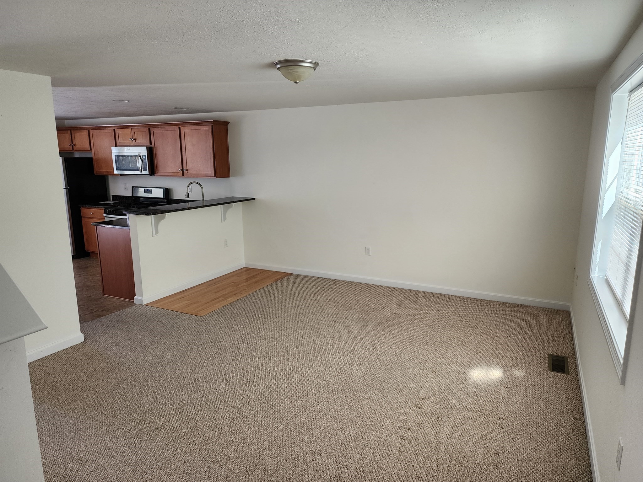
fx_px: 427
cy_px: 241
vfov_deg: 58.9
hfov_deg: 73.9
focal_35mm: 23
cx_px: 322
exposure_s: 1/180
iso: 160
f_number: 1.8
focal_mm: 6.4
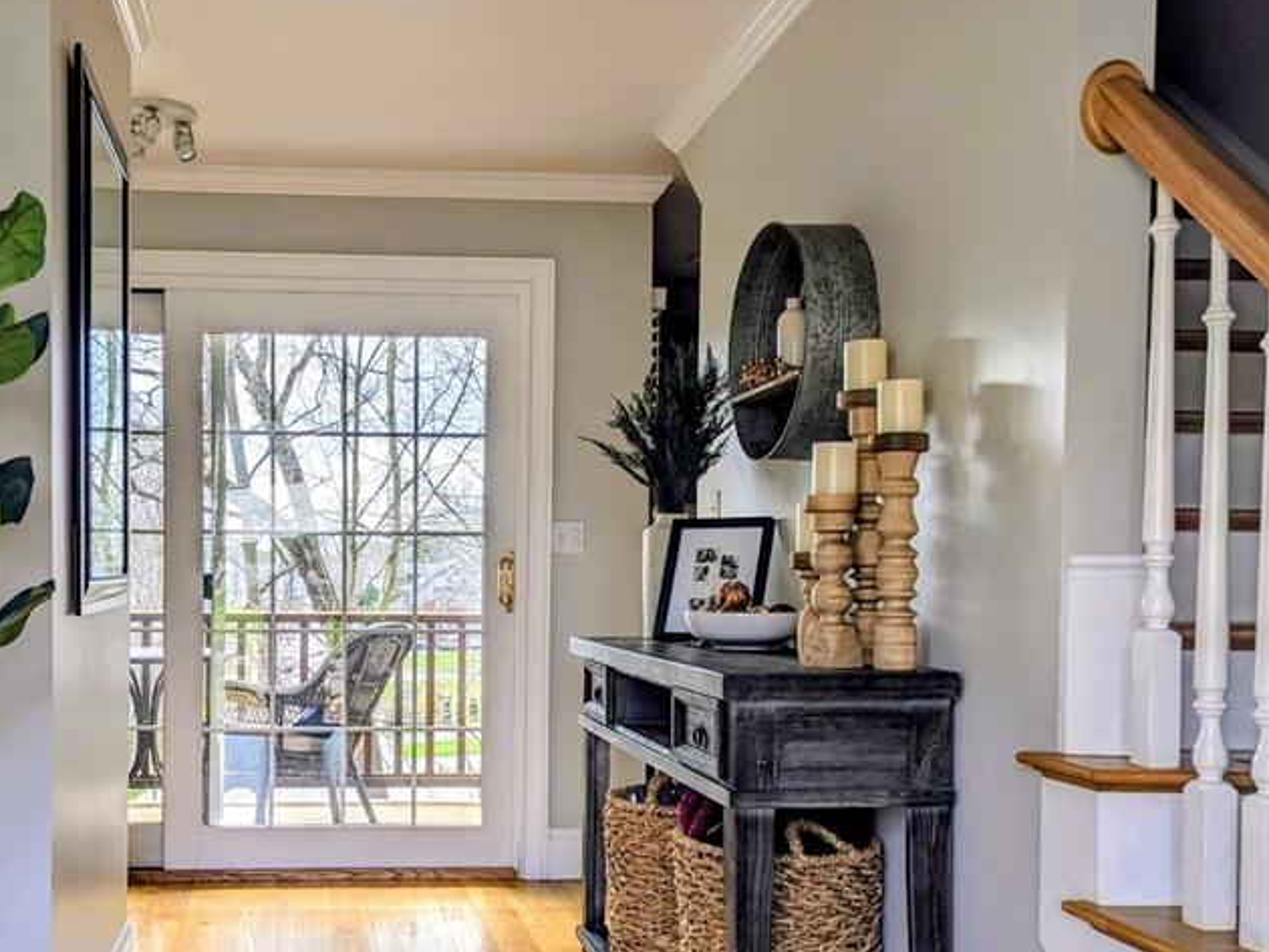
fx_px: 1430
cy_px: 600
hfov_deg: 46.8
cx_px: 385
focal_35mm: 39
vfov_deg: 36.6
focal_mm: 6.81
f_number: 1.85
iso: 41
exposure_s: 1/231
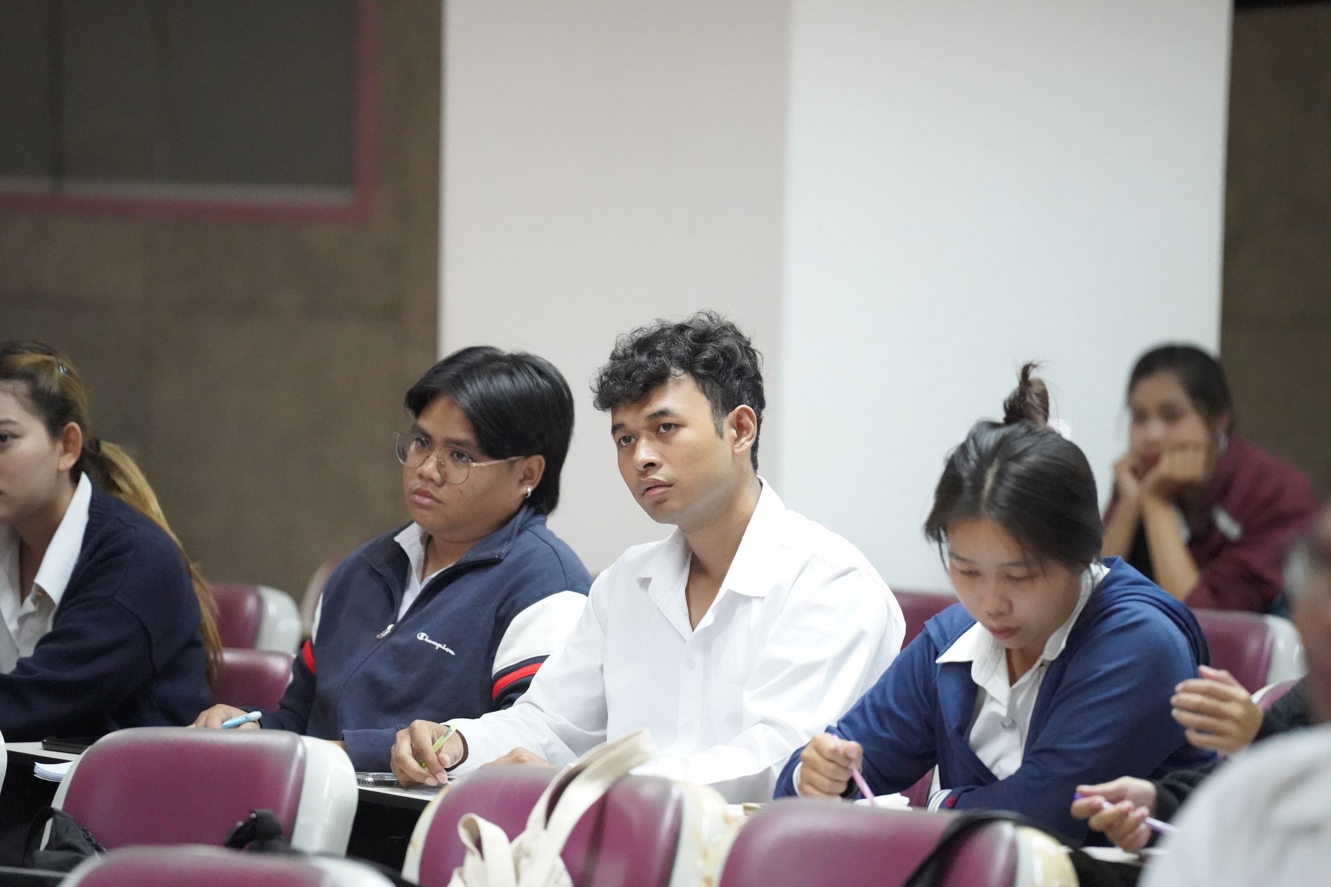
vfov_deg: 6.9
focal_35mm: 200
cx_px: 666
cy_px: 444
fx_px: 7393
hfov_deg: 10.3
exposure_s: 1/1000
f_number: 2.8
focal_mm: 200
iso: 16000
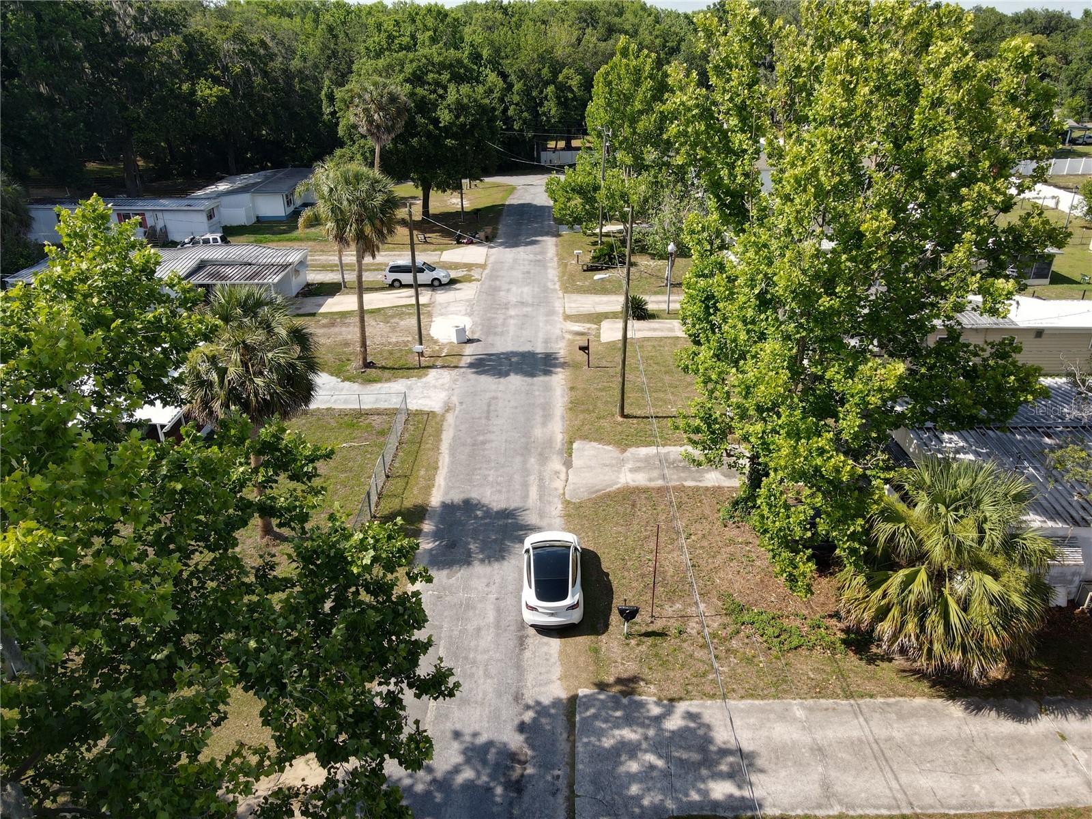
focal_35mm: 24
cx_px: 546
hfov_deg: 71.6
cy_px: 410
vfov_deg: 56.8
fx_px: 757
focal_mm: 4.5
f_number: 2.8
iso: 100
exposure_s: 1/400
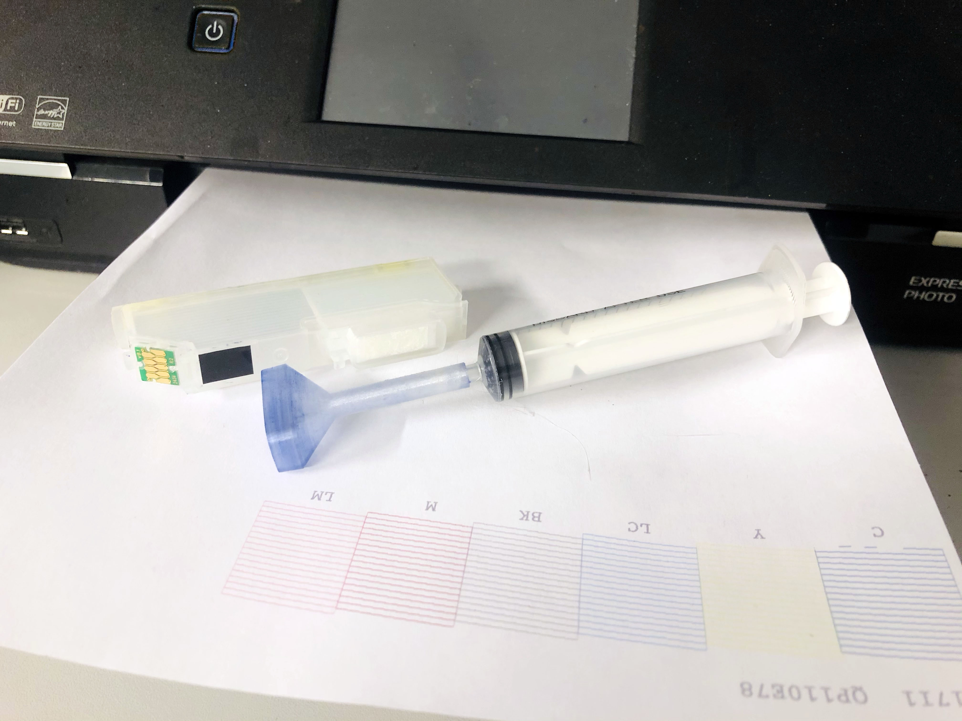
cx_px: 481
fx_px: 778
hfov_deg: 63.4
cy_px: 360
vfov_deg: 49.7
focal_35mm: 28
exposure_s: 1/17
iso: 50
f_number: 1.8
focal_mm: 4
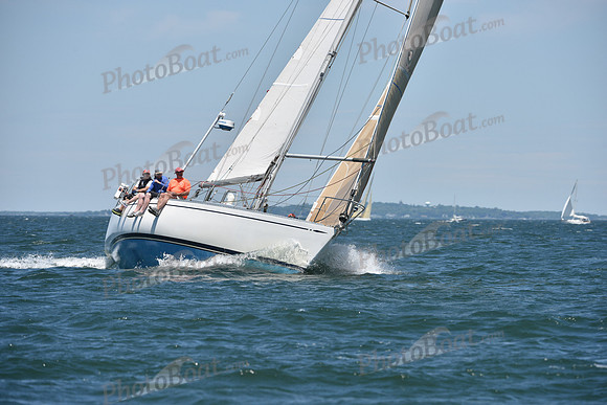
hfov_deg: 7.1
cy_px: 202
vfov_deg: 4.7
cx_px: 304
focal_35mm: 290
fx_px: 4891
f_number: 7.1
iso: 250
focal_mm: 290
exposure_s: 1/1000
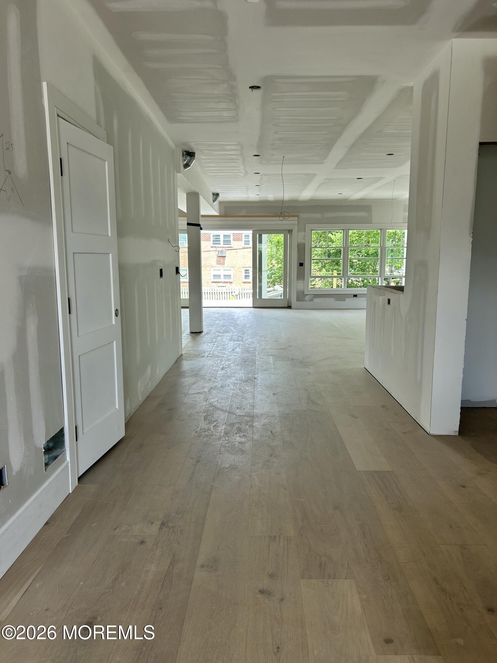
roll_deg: -0.3
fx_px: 498
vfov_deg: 67.3
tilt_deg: -8.5
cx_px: 248
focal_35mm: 26
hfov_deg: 53.1
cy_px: 332
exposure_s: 1/130
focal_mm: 5.7
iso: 32
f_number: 1.5
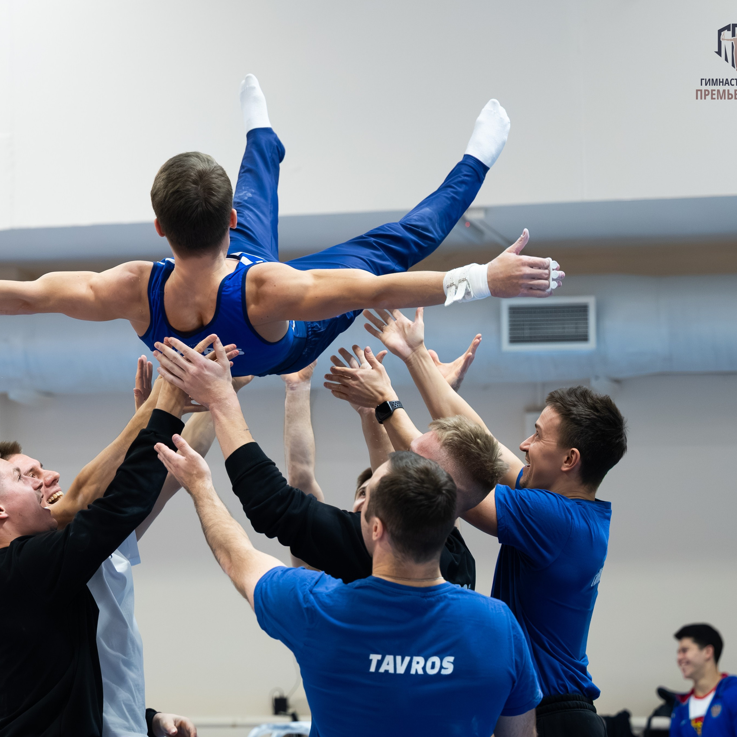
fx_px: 3204
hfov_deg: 13.1
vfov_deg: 13.1
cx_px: 168
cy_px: 300
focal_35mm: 133
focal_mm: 70
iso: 2000
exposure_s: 1/1000
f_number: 2.8
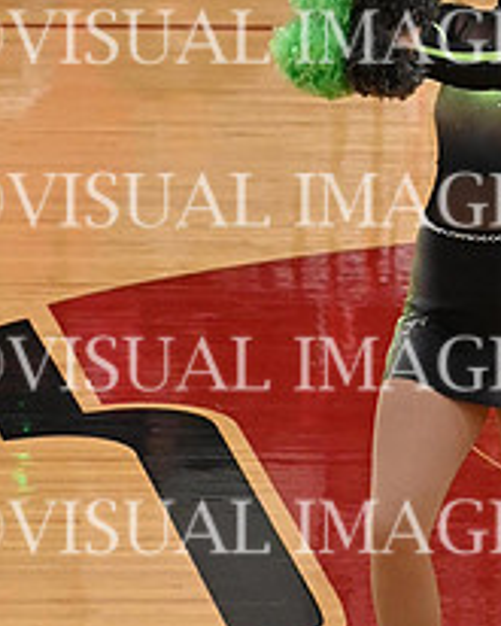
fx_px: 8501
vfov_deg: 4.2
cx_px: 533
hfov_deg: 3.4
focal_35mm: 459
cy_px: 119
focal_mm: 116
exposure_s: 1/400
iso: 6400
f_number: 4
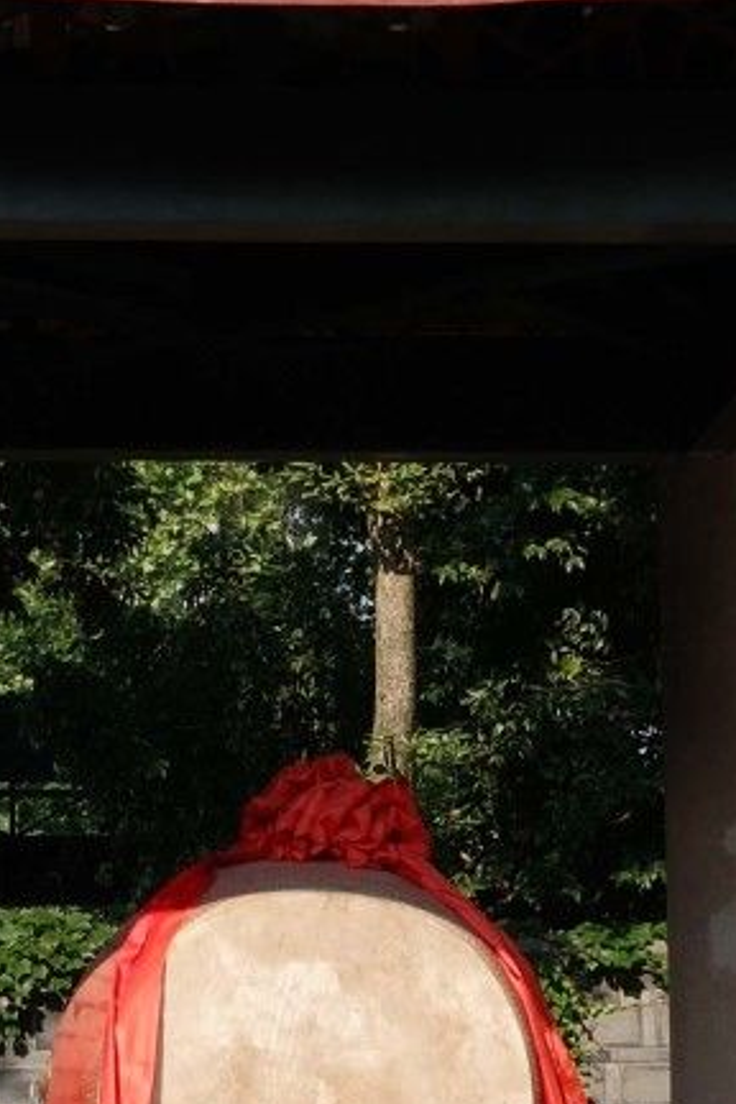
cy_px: 427
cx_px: 248
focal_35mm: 146
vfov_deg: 14.0
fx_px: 4477
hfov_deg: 9.4
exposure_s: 1/420
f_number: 5
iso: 160
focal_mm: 19.9
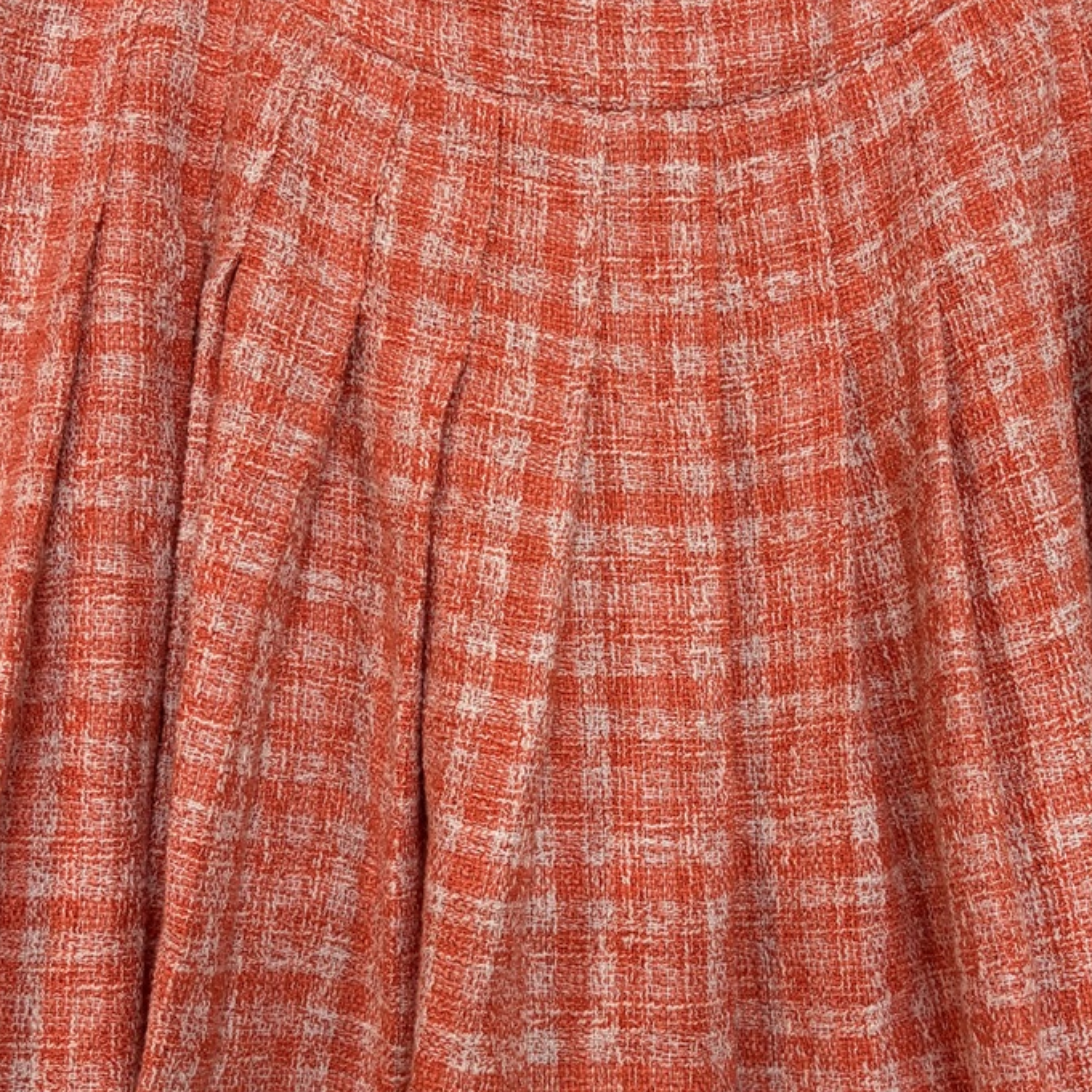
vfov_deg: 37.6
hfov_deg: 37.5
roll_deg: +1.1
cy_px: 533
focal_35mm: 45
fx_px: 1606
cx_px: 627
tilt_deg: -0.8
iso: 125
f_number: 1.6
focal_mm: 5.96
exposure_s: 1/60
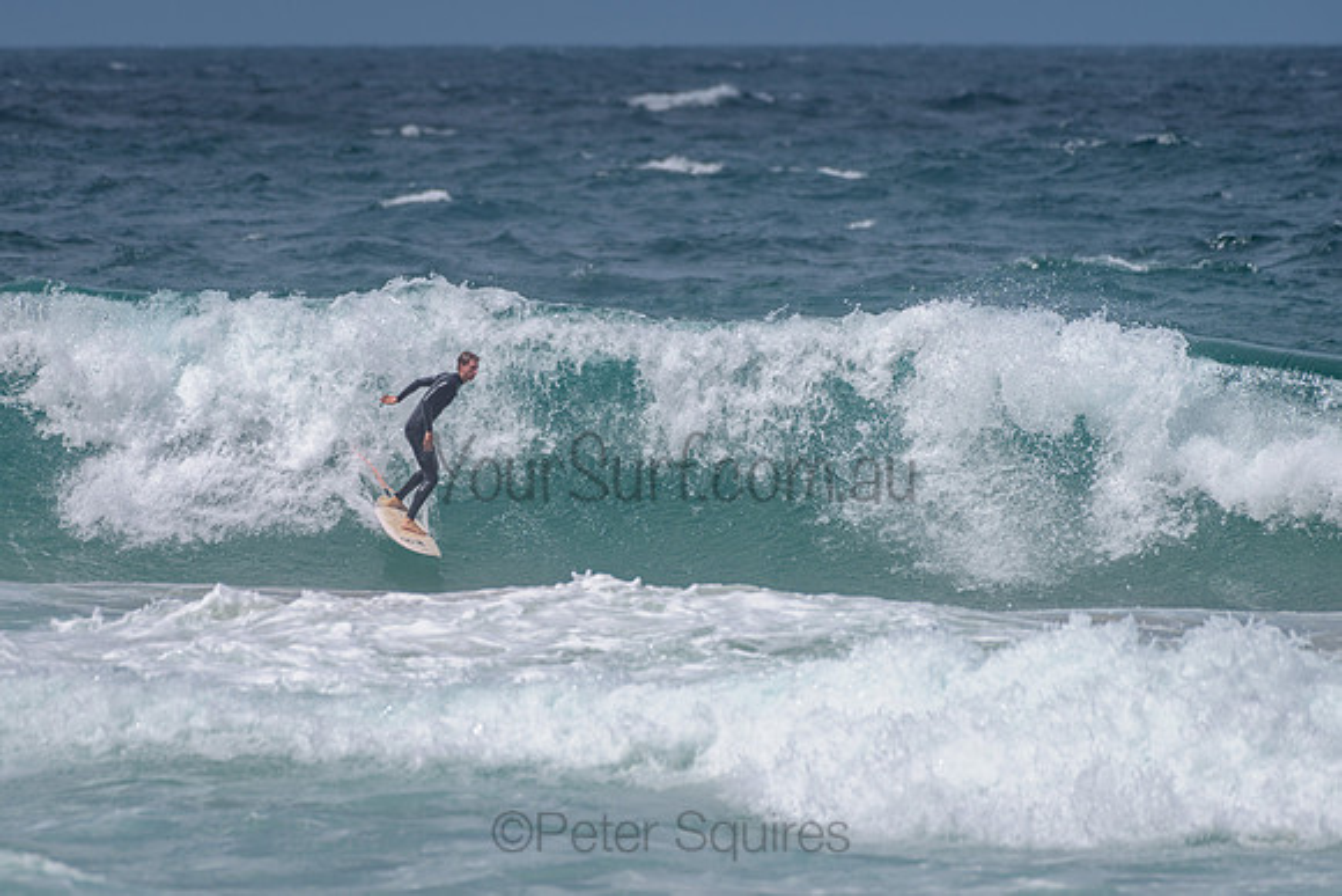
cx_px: 549
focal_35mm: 613
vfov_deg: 2.2
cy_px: 384
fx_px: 22868
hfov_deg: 3.4
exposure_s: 1/2000
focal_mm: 500
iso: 72
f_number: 5.6
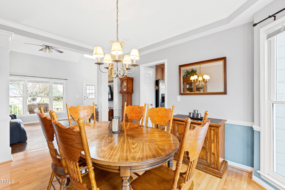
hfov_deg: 100.4
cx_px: 142
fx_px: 119
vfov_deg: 77.3
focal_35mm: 15
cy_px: 95
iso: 100
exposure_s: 1/1.25
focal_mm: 10
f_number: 8
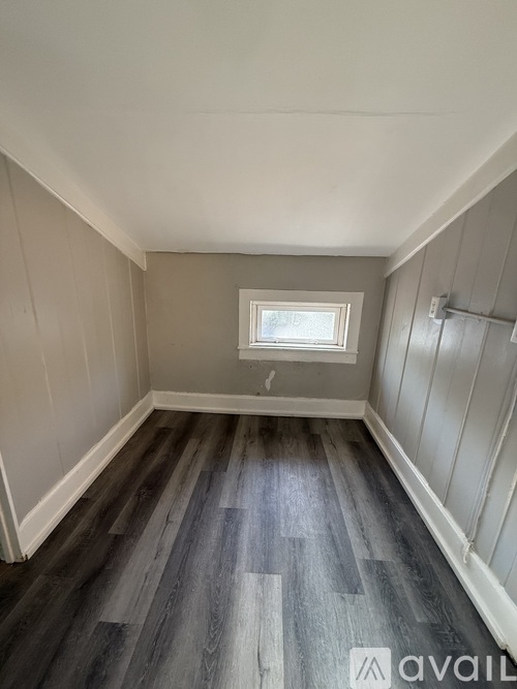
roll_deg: -2.6
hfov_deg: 85.7
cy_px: 344
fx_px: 279
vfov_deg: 102.1
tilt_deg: -15.3
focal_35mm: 14
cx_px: 258
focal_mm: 2.22
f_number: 2.2
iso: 640
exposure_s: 1/120
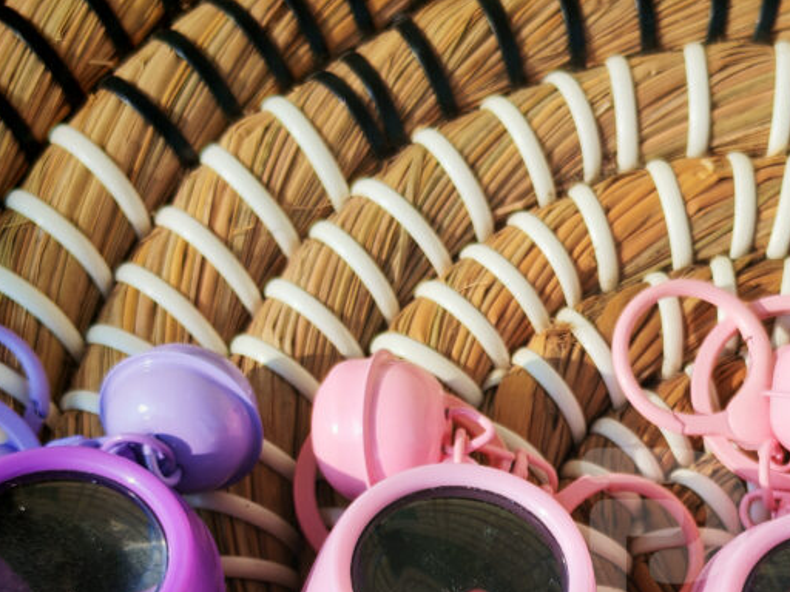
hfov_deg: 18.0
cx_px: 659
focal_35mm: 108
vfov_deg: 13.5
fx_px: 2465
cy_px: 587
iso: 50
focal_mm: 6.12
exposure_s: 1/536
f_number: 1.9
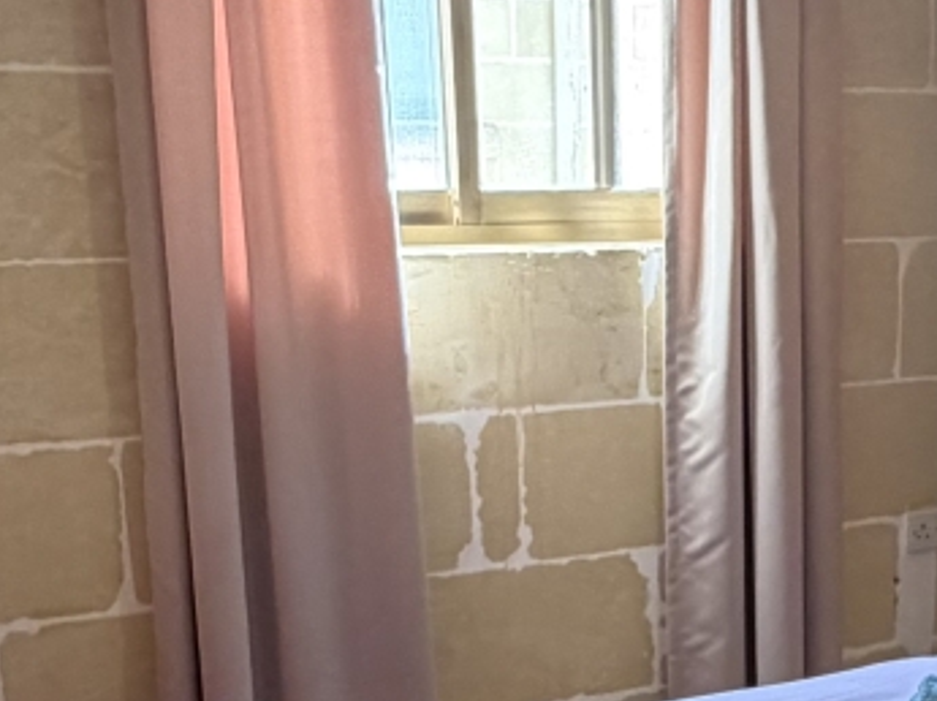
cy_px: 644
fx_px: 1758
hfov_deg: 28.7
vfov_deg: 22.0
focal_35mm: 65
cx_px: 842
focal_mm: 2.22
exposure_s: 1/77
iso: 320
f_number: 2.2
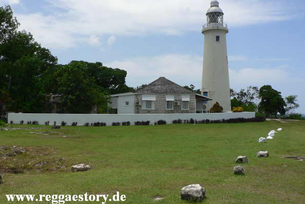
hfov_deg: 51.9
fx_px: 314
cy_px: 88
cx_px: 154
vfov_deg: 35.9
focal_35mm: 37
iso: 64
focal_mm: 6
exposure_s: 1/500
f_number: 5.6
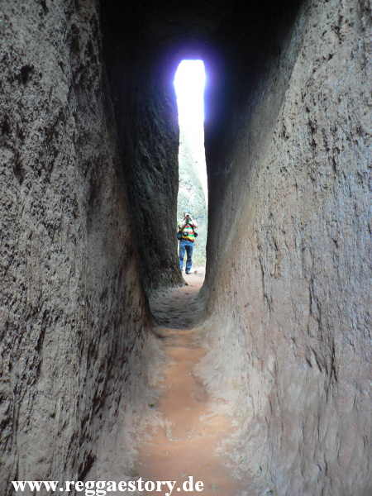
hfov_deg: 39.7
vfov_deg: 51.4
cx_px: 186
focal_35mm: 36
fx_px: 516
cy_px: 248
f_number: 2.8
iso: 200
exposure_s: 1/20
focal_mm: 6.2
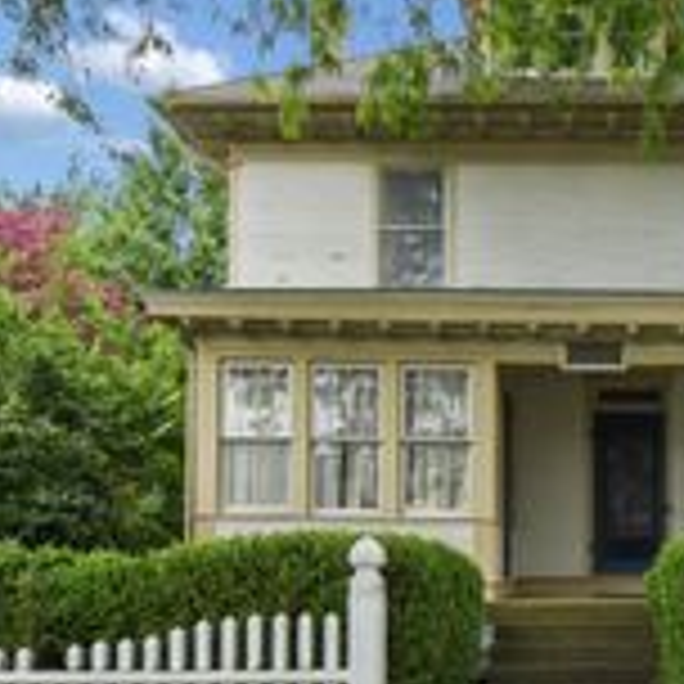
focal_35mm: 42
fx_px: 939
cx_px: 616
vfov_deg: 40.0
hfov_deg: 37.4
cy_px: 313
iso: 63
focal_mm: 10
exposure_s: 1/30
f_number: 7.1
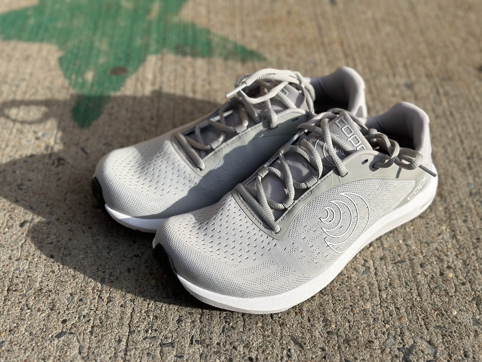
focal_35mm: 48
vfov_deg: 30.3
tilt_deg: -39.9
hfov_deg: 39.7
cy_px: 181
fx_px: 668
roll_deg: -4.8
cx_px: 241
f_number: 1.78
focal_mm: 6.86
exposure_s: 1/5000
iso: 100
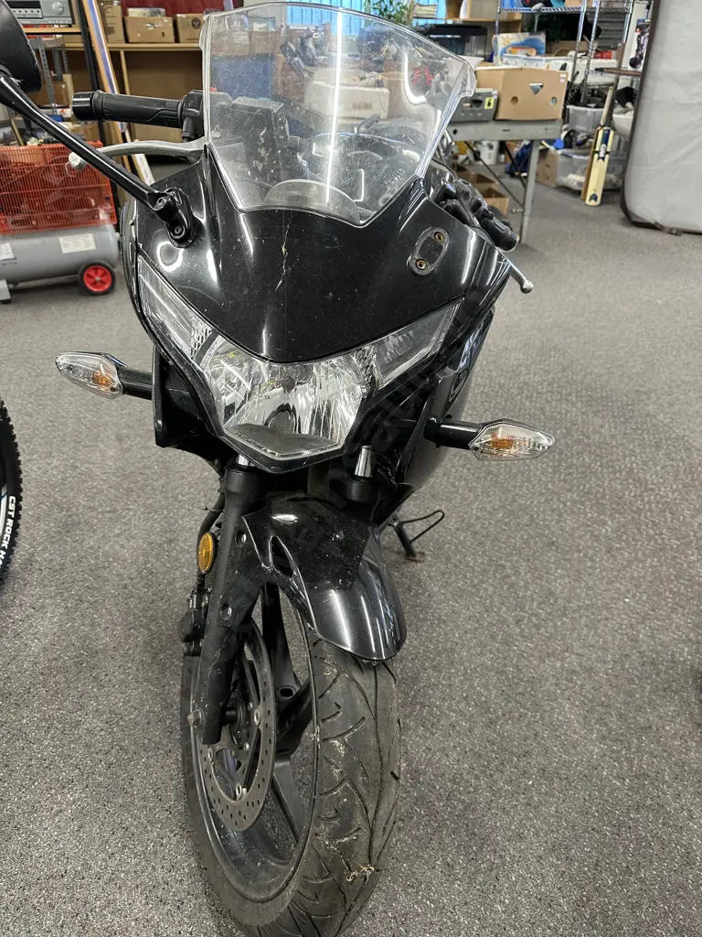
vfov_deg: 71.6
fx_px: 649
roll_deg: -0.5
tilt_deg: -33.6
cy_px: 468
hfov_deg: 56.8
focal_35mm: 24
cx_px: 351
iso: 200
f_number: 1.78
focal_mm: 6.86
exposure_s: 1/50
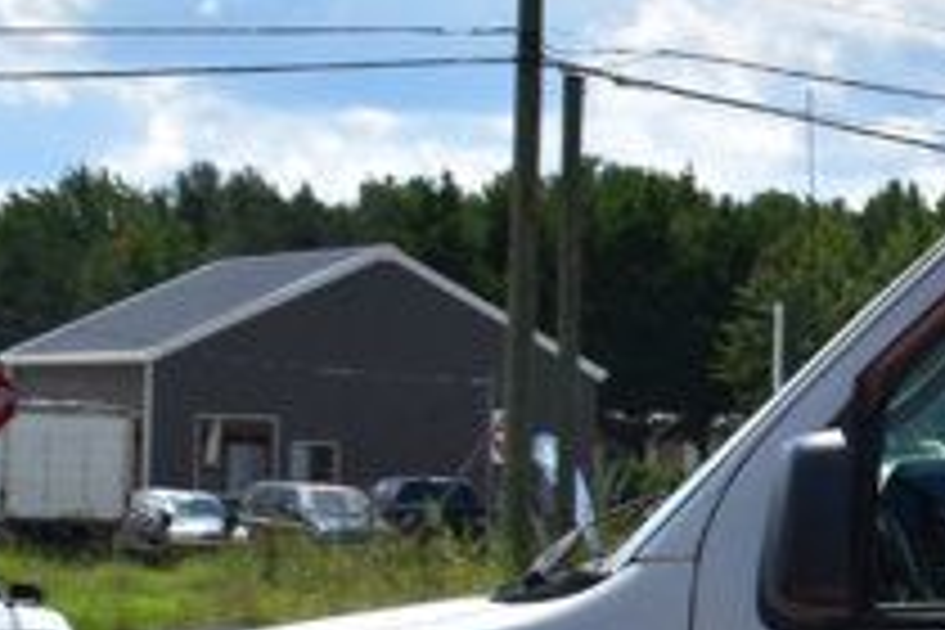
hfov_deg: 10.3
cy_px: 590
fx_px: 4788
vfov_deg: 7.5
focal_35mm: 182
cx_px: 1984
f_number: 11
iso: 250
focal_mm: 25
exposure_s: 1/500
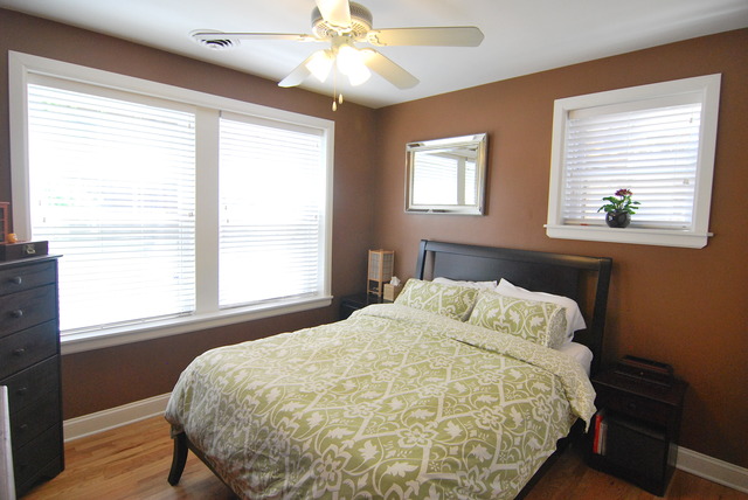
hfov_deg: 89.9
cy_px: 250
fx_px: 374
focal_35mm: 18
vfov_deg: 67.5
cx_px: 374
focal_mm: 12
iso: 800
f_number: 5
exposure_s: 1/100
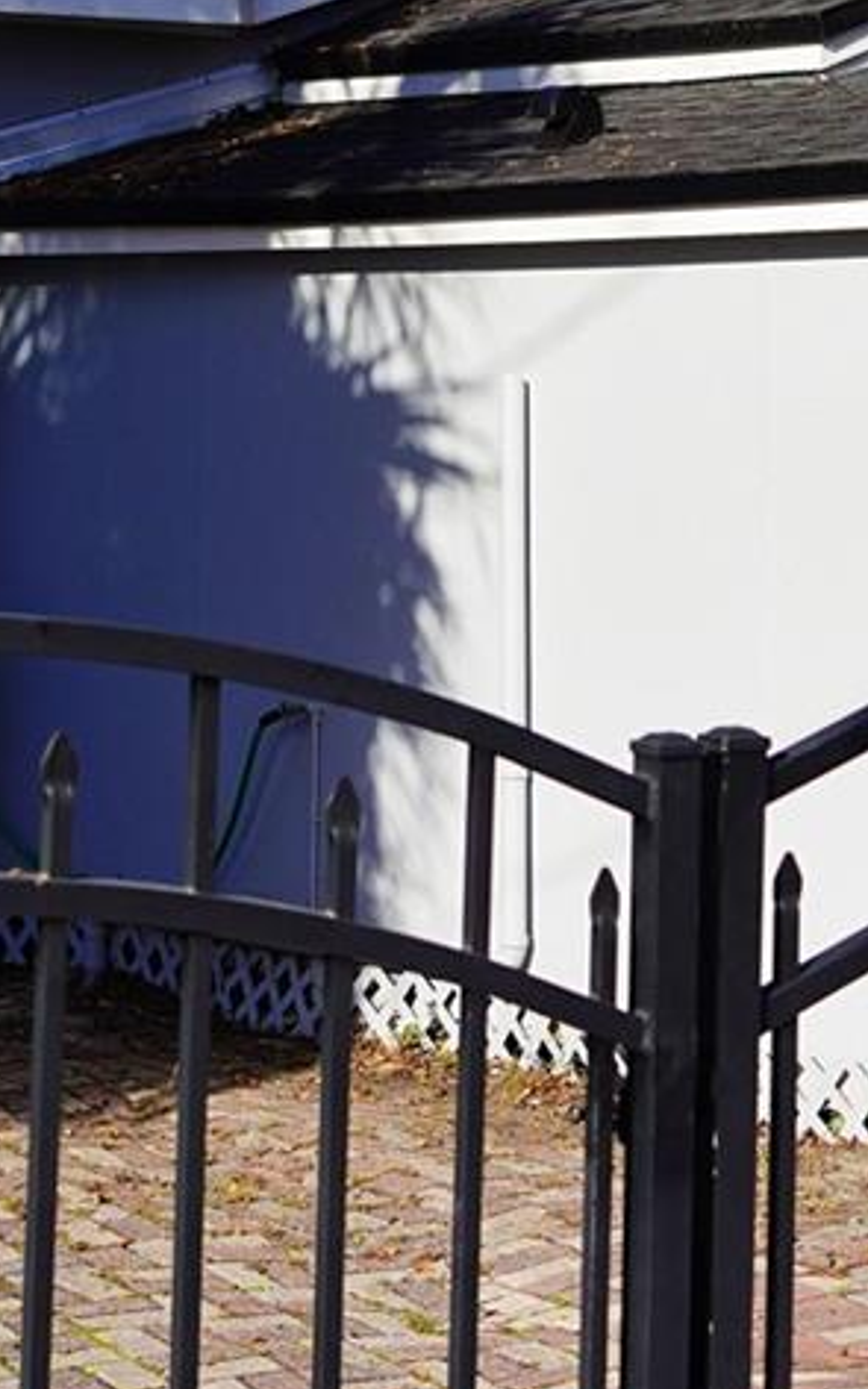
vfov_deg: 19.2
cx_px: 824
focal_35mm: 107
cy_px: 224
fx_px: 4050
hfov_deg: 12.1
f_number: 4.5
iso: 100
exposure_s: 1/1250
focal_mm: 31
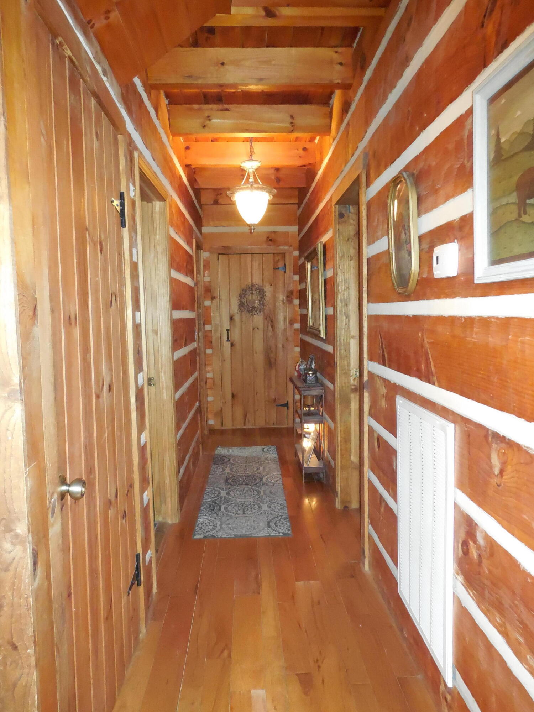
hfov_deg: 54.9
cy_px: 356
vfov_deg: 69.4
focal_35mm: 25
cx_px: 267
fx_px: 514
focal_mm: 4.5
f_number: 3.1
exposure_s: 1/25
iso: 1250
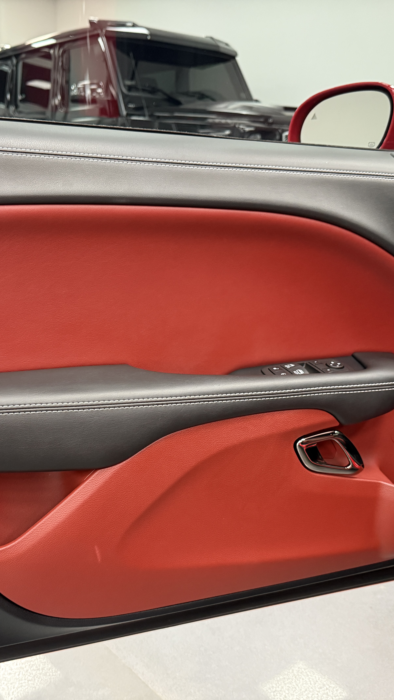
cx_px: 150
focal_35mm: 35
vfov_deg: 56.6
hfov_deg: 33.6
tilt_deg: -14.9
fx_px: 650
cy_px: 351
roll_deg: -0.1
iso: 500
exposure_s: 1/60
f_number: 1.78
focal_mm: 6.76
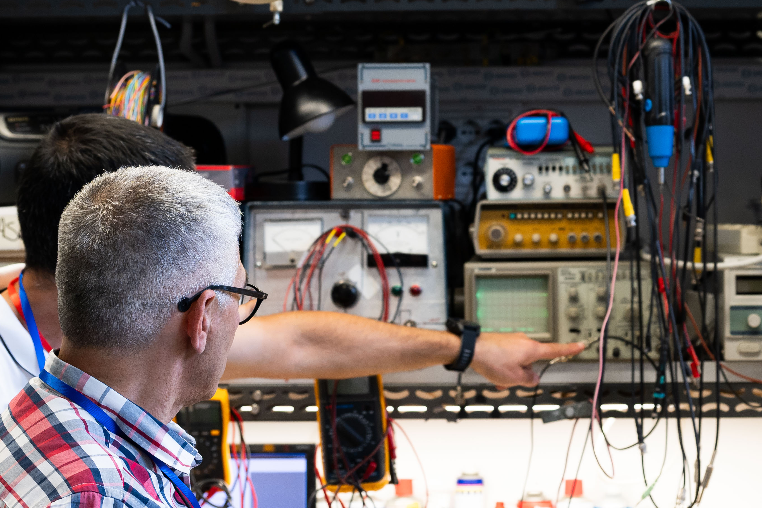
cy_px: 142
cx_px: 481
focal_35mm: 113
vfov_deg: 12.1
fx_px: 2392
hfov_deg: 18.1
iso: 500
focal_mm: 51
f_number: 4
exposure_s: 1/80
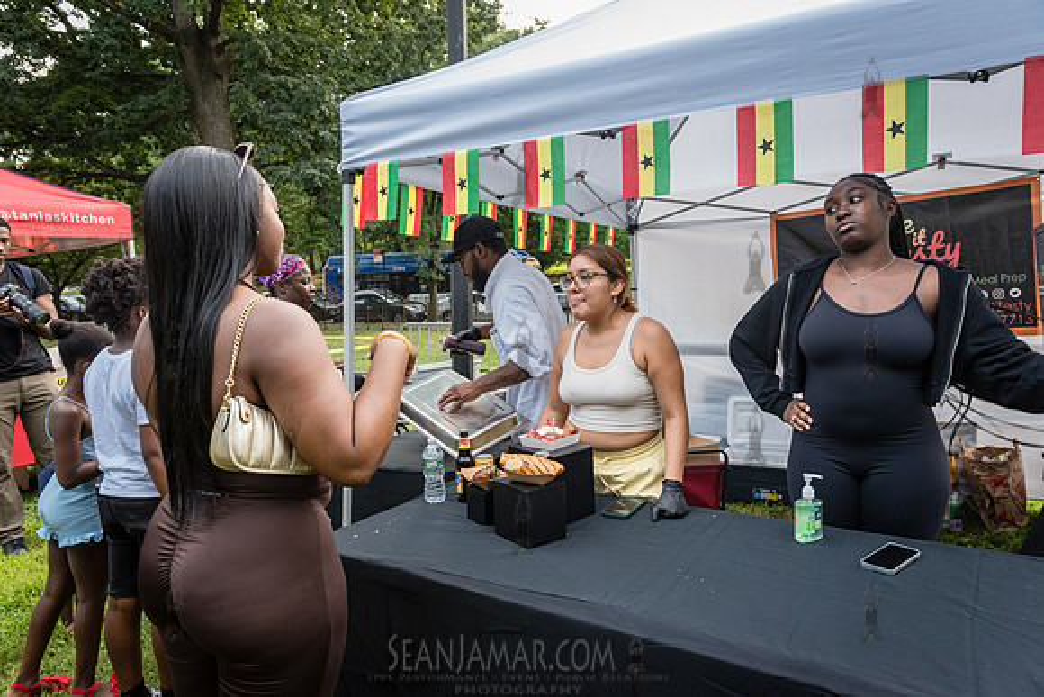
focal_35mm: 24
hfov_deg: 73.6
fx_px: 698
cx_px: 522
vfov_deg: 53.1
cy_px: 348
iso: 1000
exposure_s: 1/320
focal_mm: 24
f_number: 4.5
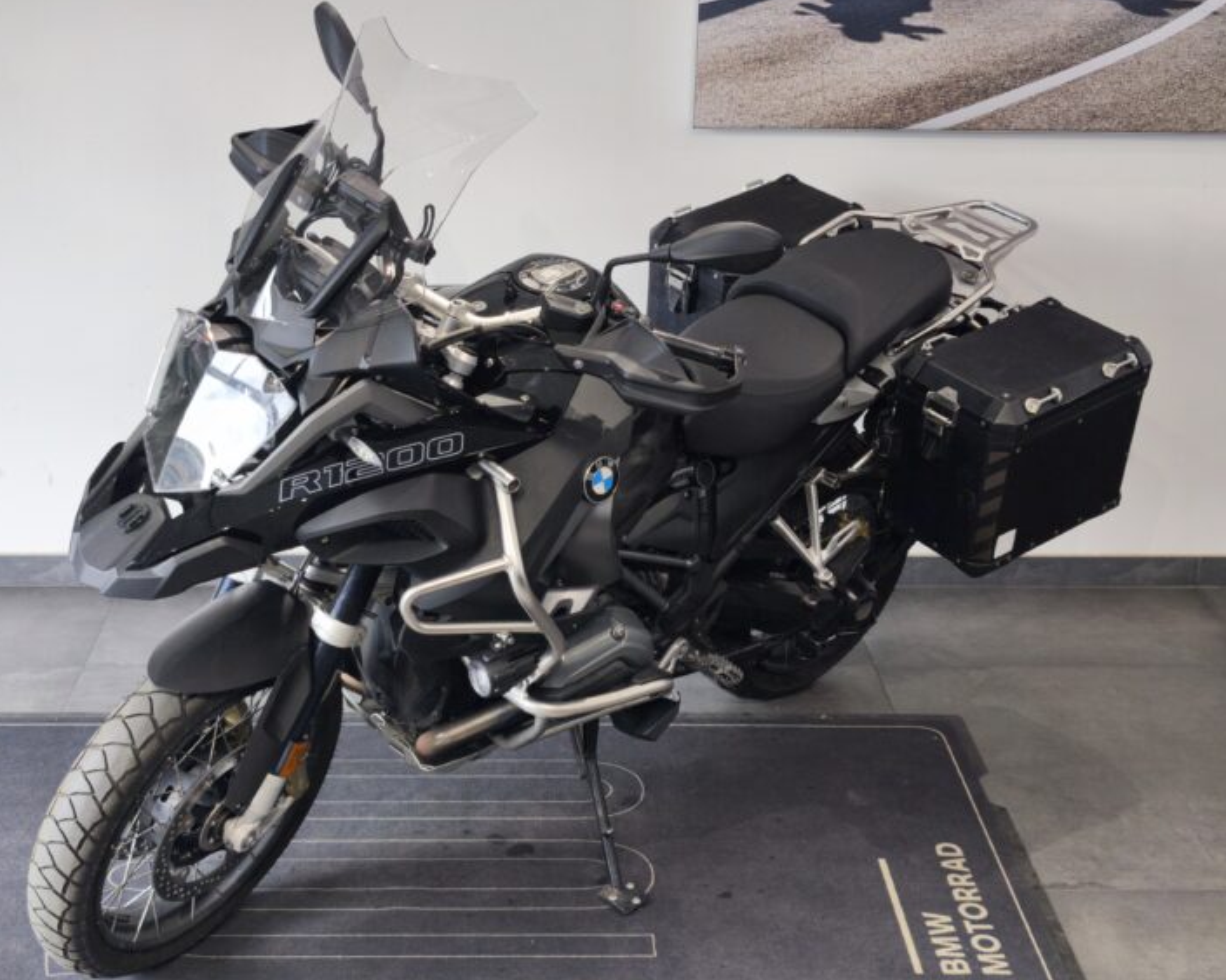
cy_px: 480
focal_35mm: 49
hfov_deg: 38.0
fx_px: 1778
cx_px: 573
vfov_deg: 30.8
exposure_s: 1/100
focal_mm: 6.57
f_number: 1.6
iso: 100
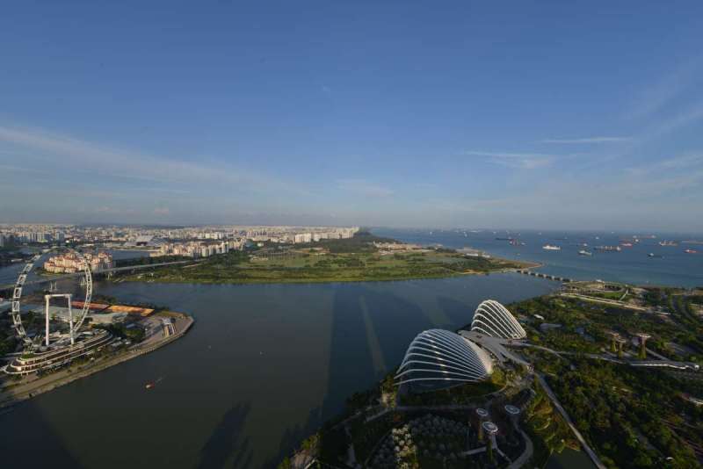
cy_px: 234
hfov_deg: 104.2
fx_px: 273
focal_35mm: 14
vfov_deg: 81.3
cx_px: 352
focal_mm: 14
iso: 100
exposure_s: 1/250
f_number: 8
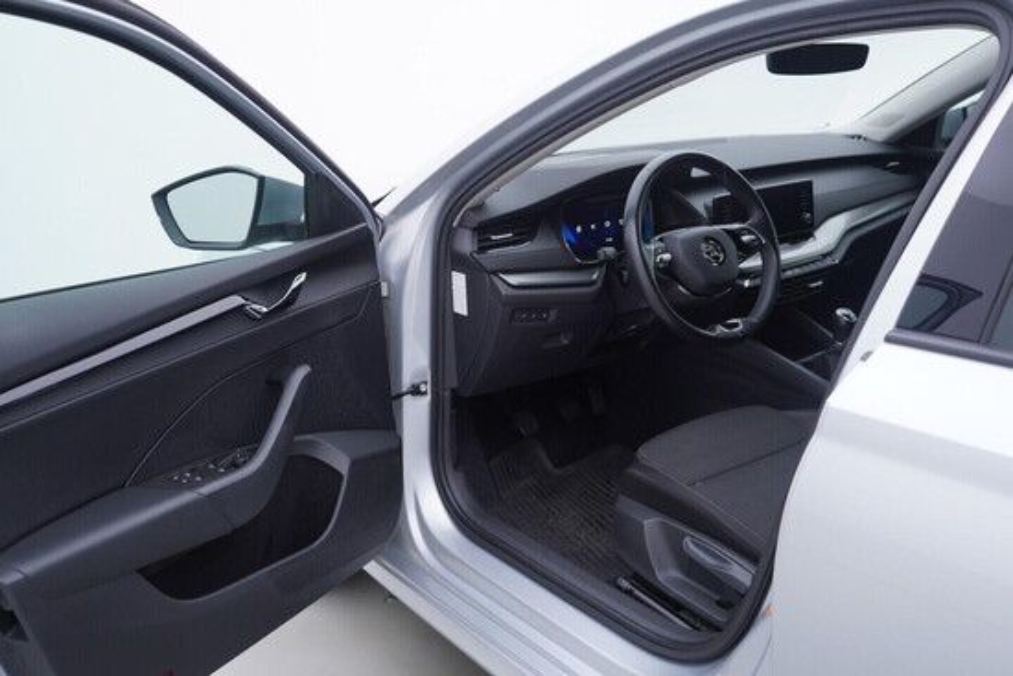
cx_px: 506
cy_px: 338
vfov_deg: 36.9
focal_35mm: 36
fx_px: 1013
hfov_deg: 53.1
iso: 125
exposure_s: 1/50
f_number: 3.2
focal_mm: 24
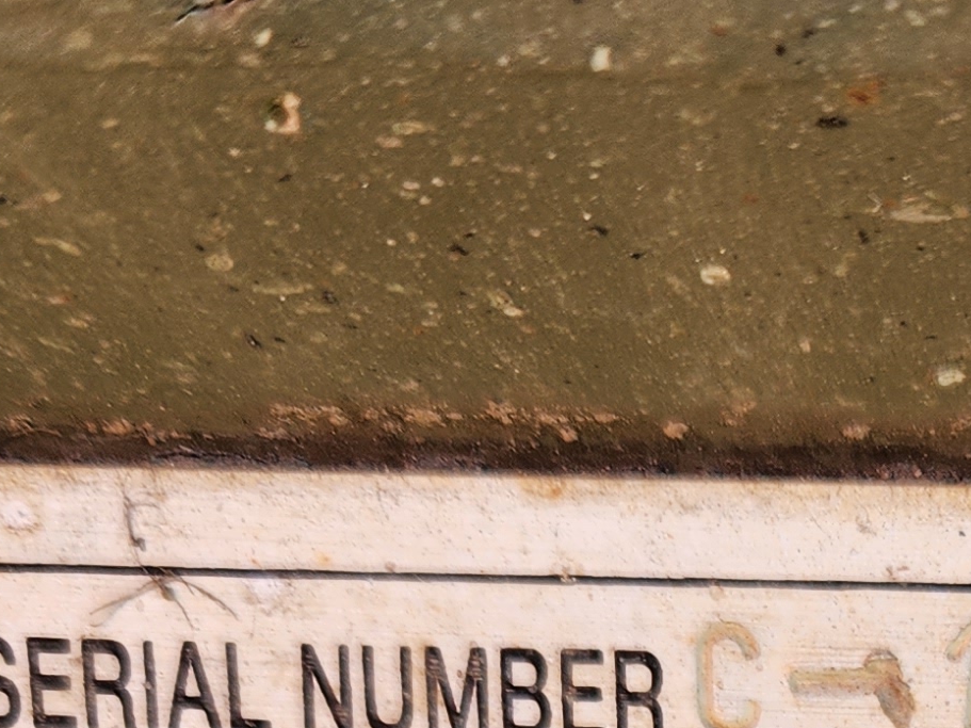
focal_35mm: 101
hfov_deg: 18.5
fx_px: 2833
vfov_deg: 13.2
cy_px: 1320
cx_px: 1146
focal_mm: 5.4
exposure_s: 1/144
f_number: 1.8
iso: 20
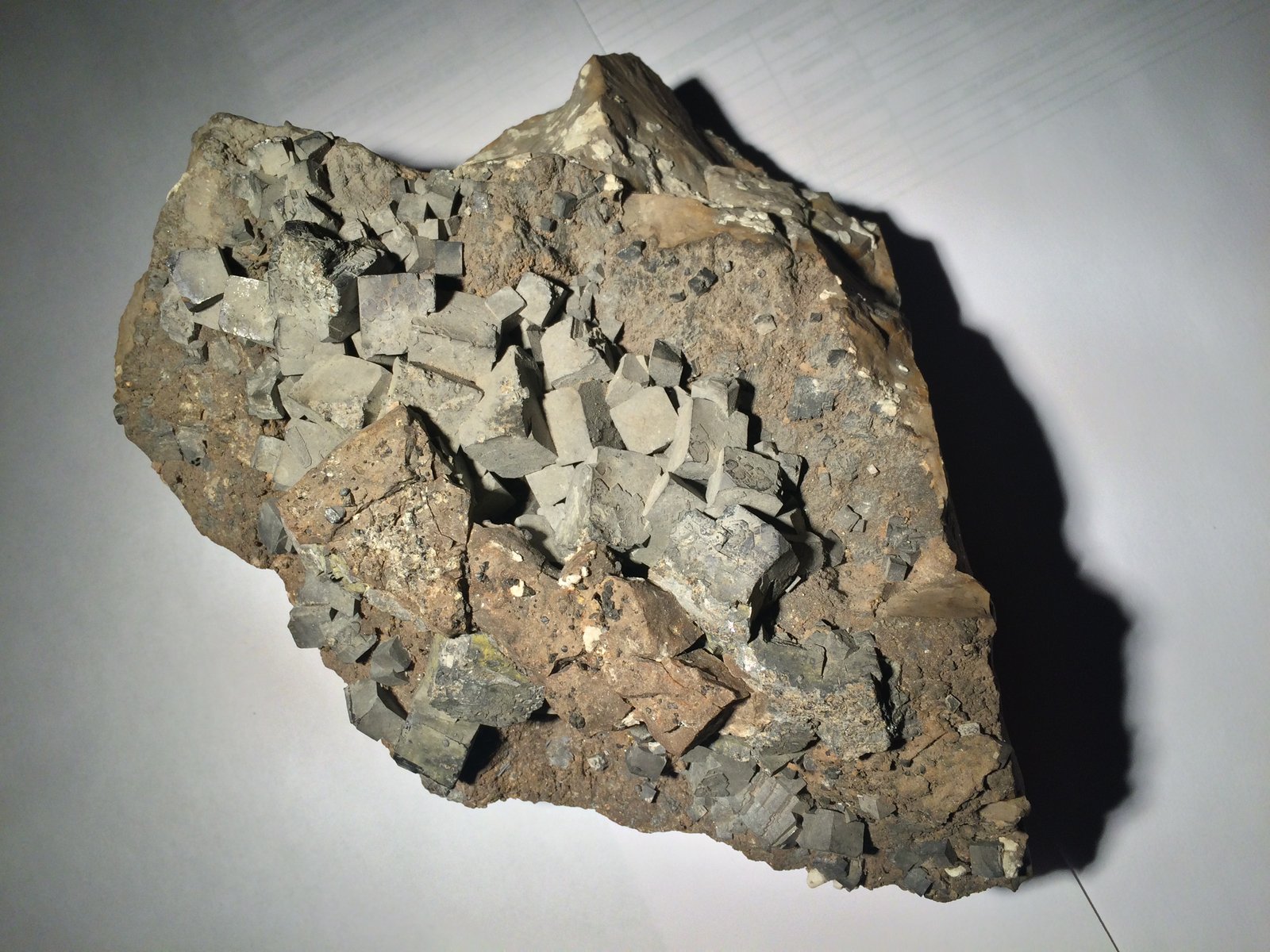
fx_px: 1064
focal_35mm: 29
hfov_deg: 61.7
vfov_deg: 48.2
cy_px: 476
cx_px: 635
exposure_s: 1/120
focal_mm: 4.15
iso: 50
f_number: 2.2
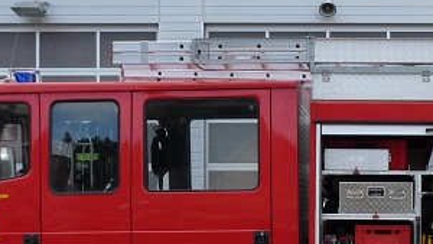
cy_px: 230
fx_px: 1309
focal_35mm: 114
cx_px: 393
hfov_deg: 18.5
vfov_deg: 10.6
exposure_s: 1/200
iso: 100
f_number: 4
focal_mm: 6.5
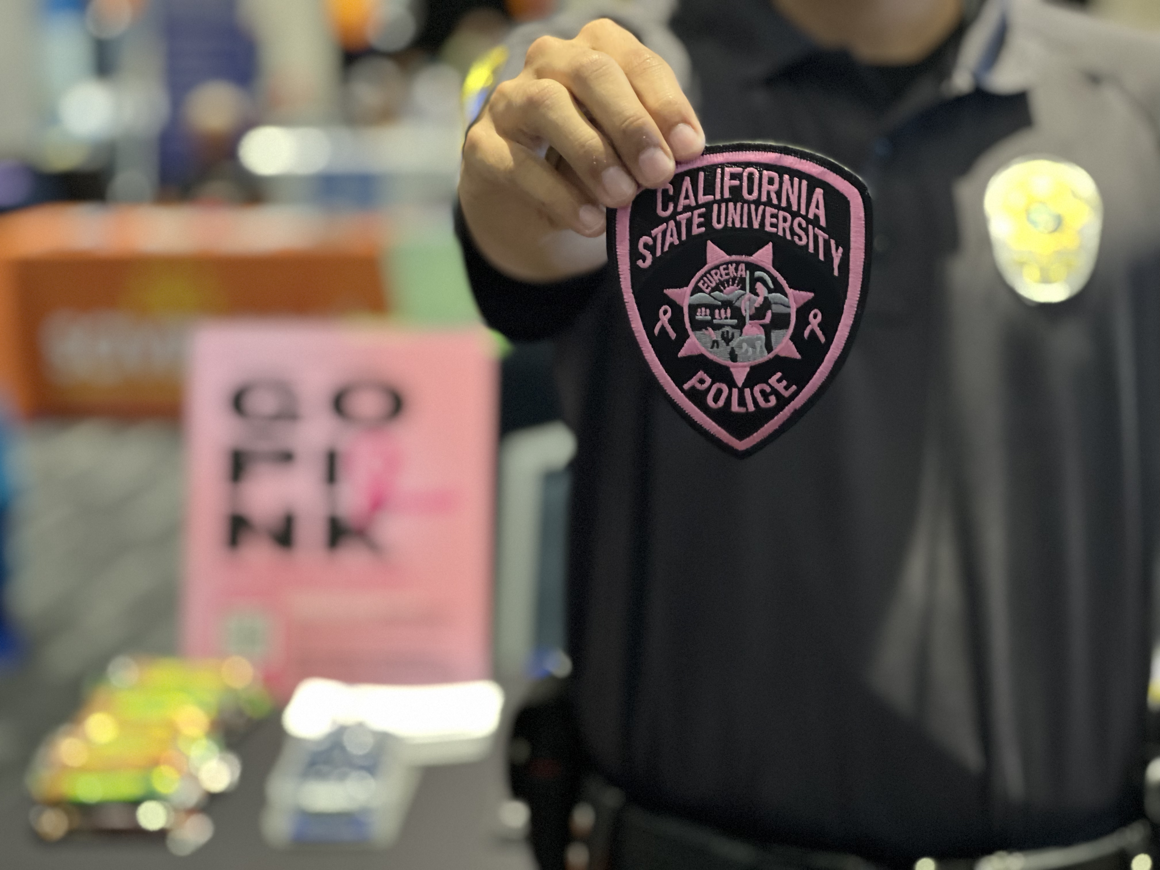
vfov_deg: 19.1
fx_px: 2580
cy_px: 435
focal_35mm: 77
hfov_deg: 25.3
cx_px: 580
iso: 500
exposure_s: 1/15
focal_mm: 9
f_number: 2.8
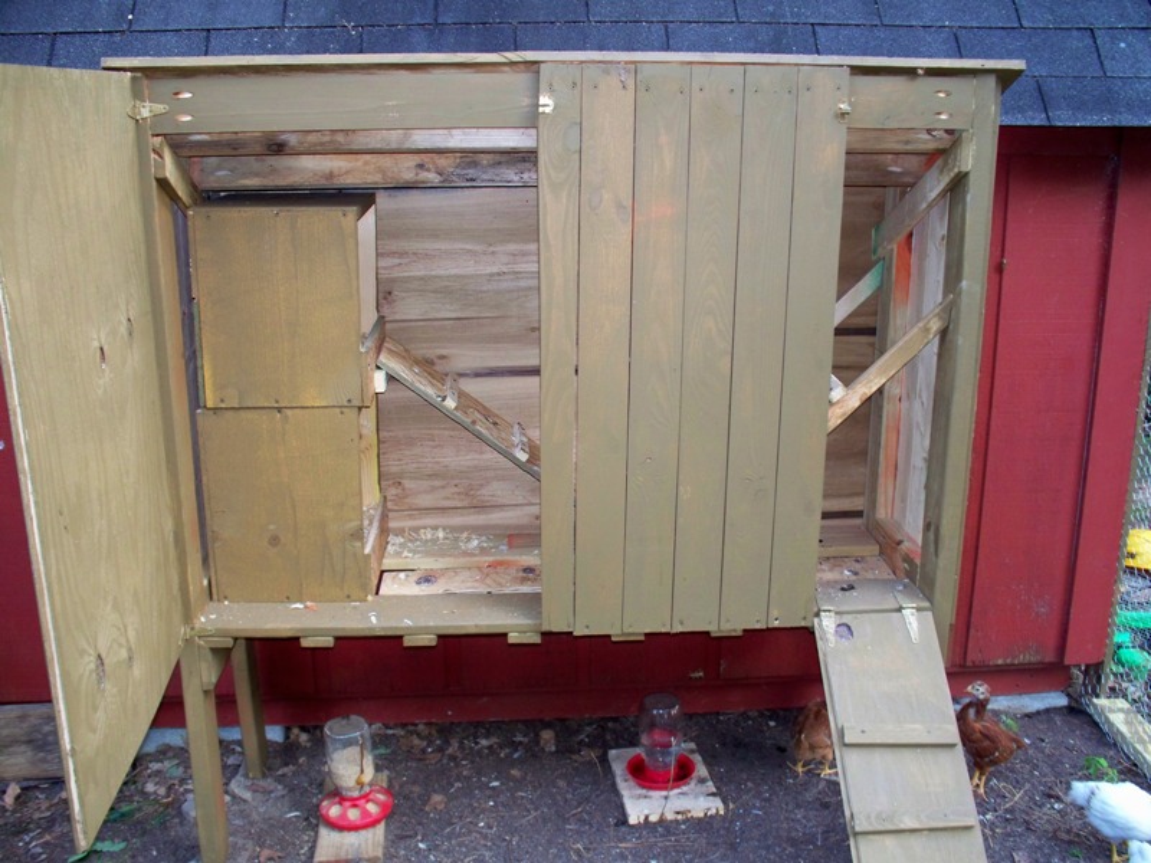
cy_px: 432
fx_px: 1164
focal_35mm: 35
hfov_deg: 52.6
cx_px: 576
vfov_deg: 40.7
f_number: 2.8
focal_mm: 7.54
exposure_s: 1/30
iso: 200
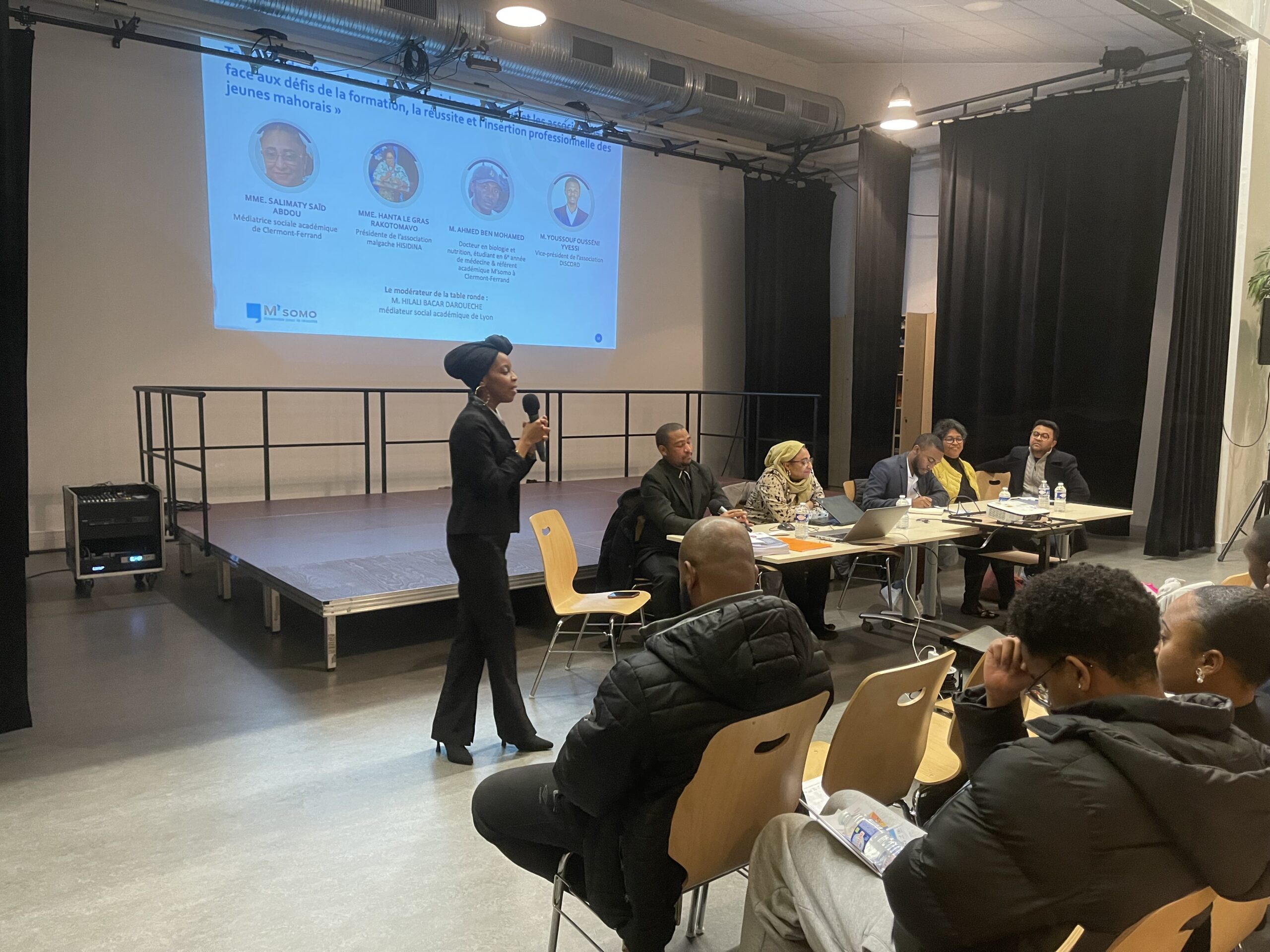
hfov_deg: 69.4
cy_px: 476
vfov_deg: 54.9
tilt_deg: -6.7
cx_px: 635
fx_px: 917
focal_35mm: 25
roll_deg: -0.5
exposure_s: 1/33
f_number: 1.6
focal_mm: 5.1
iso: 500
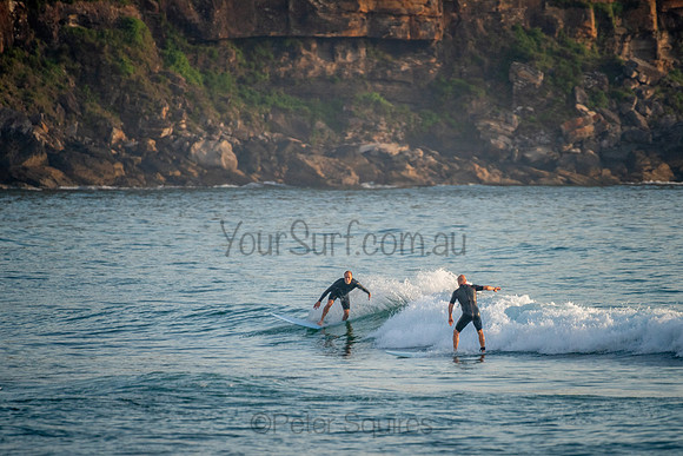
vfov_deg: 2.2
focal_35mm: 637
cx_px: 390
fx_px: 12093
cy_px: 289
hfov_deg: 3.2
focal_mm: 500
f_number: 5.6
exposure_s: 1/500
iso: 560
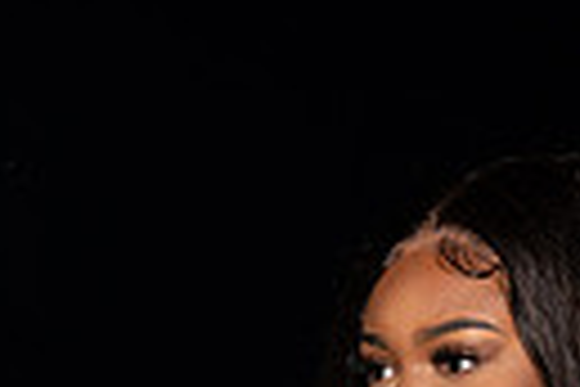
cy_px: 922
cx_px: 393
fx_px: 8732
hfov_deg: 3.8
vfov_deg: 2.5
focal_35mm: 542
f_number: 6.3
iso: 1000
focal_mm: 155
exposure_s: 1/200
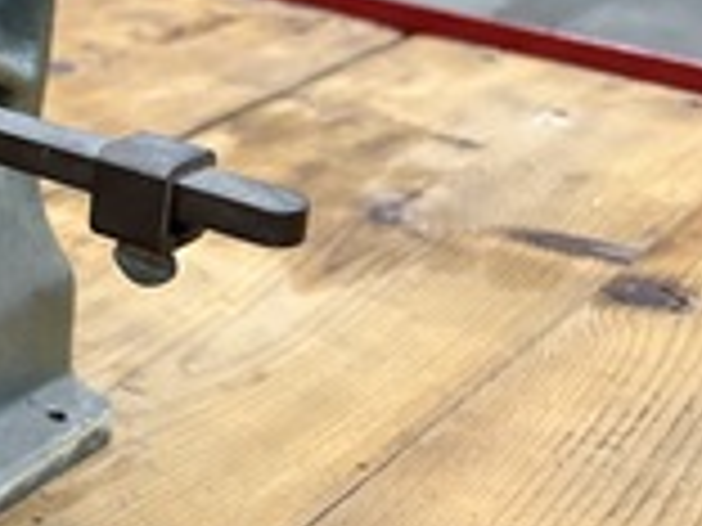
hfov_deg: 20.9
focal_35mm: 80
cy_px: 99
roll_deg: -0.8
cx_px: -333
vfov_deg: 18.3
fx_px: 1622
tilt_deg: -18.8
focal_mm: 5.96
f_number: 1.6
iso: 400
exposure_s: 1/60
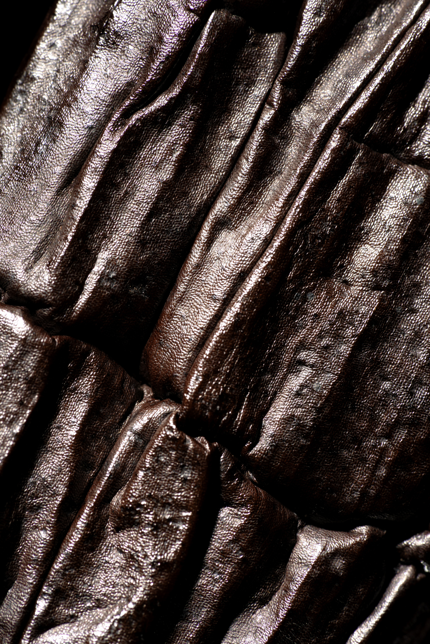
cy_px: 322
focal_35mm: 90
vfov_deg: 22.6
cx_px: 215
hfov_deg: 15.2
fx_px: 1612
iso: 50
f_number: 10
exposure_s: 1/125
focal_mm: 90
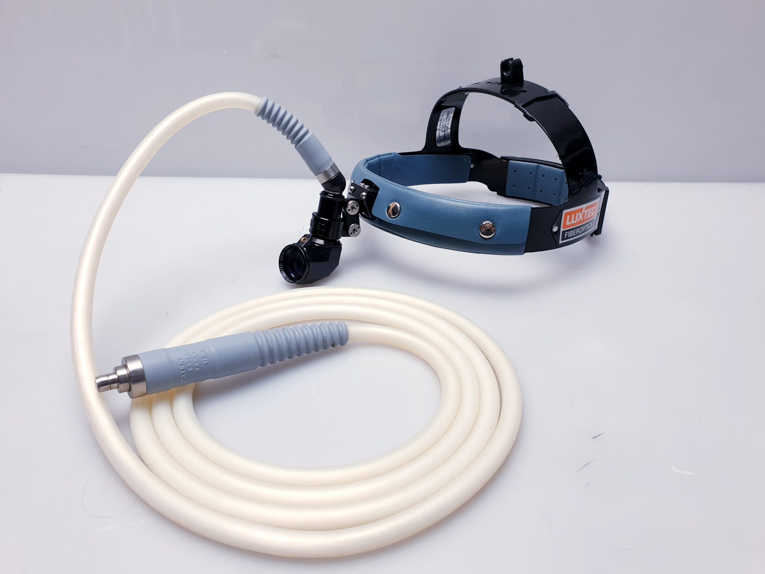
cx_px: 382
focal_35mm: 26
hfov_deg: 67.3
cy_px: 287
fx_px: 575
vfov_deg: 53.1
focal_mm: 4.3
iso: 50
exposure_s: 1/100
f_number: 2.4
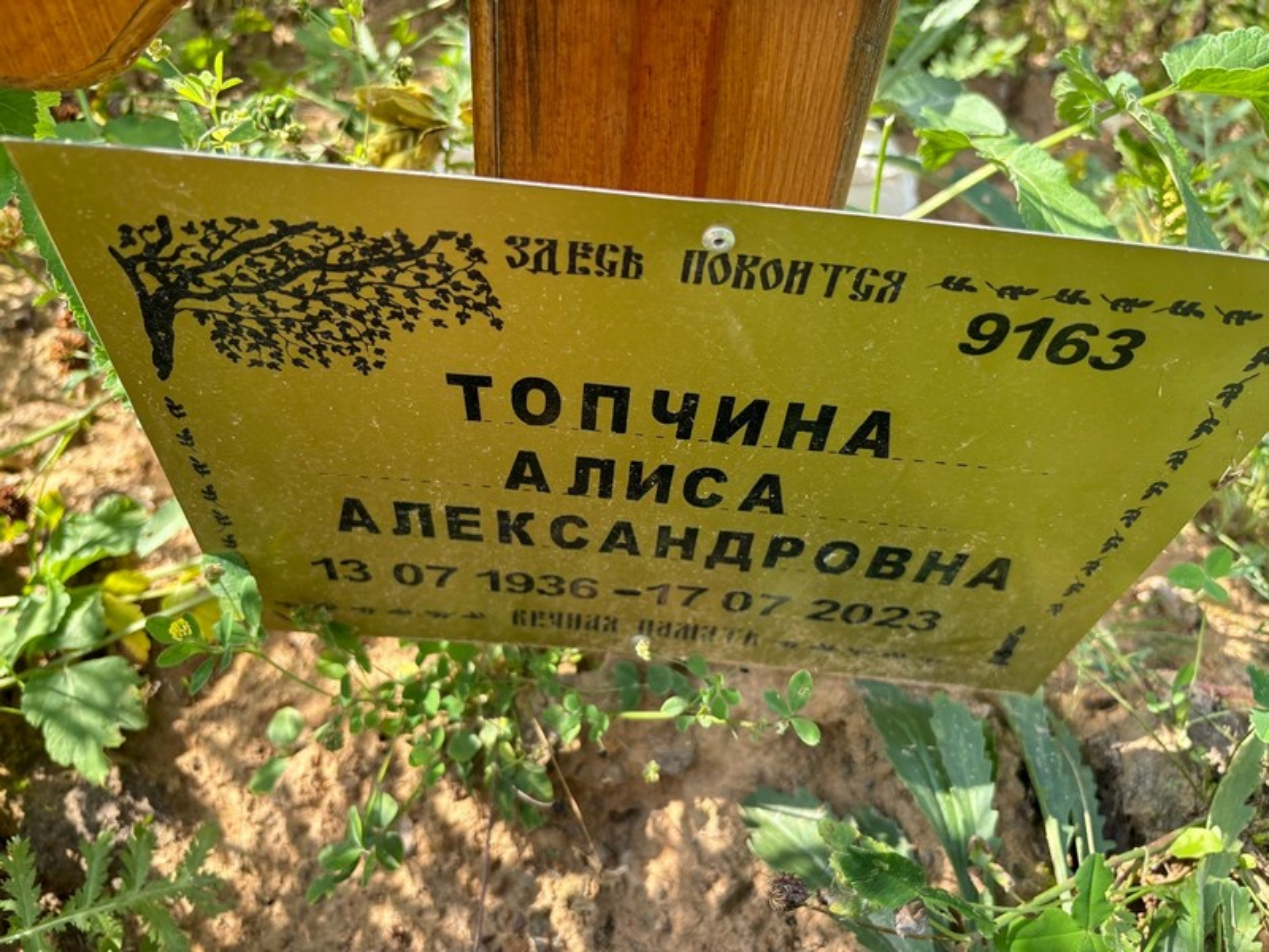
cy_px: 476
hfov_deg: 67.3
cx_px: 634
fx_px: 953
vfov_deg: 53.1
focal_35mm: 26
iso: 50
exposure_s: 1/416
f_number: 1.6
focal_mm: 5.96
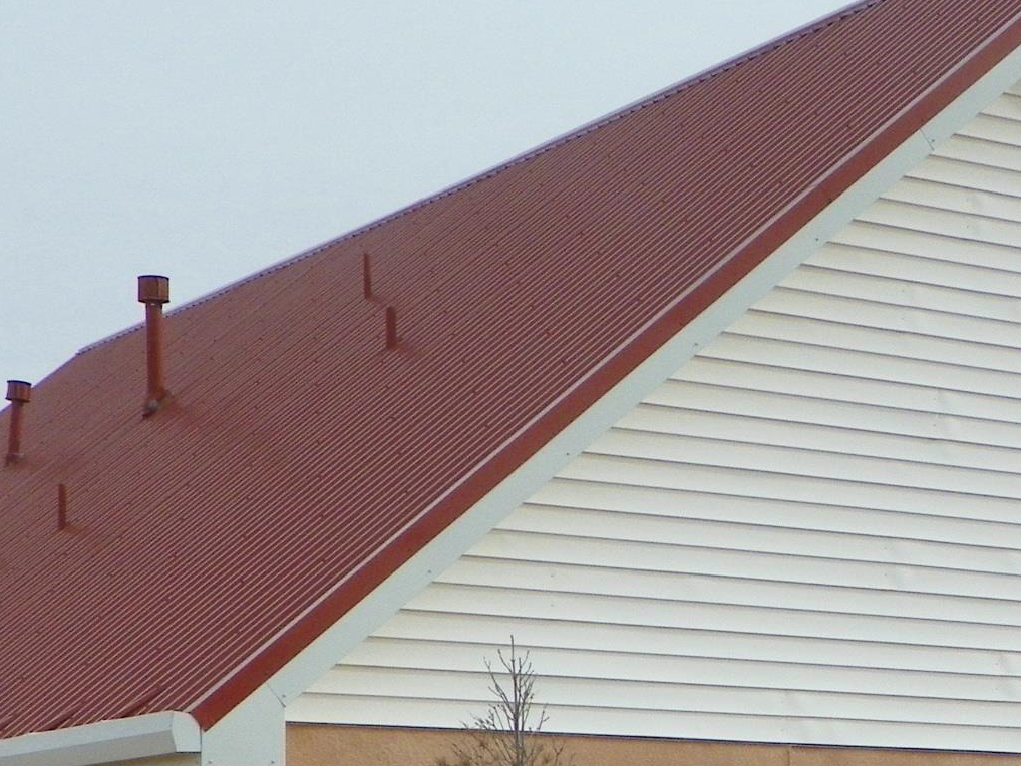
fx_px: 3039
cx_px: 1080
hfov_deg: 18.5
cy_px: 864
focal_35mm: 103
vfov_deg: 14.0
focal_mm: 6.6
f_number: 5.6
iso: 64
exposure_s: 1/500
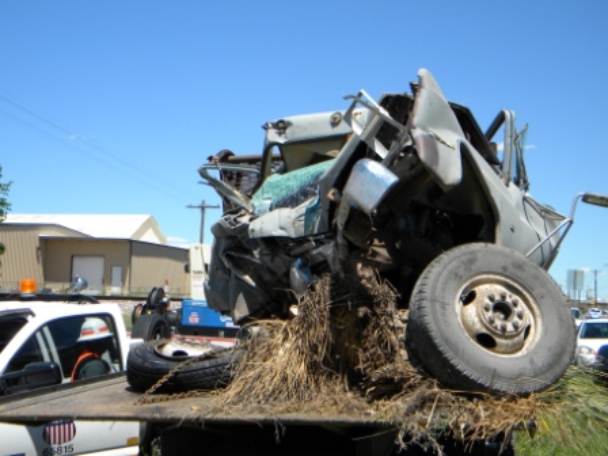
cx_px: 304
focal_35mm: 47
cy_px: 228
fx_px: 826
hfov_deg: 40.4
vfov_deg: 30.9
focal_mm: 8.6
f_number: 3.9
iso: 80
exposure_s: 1/718
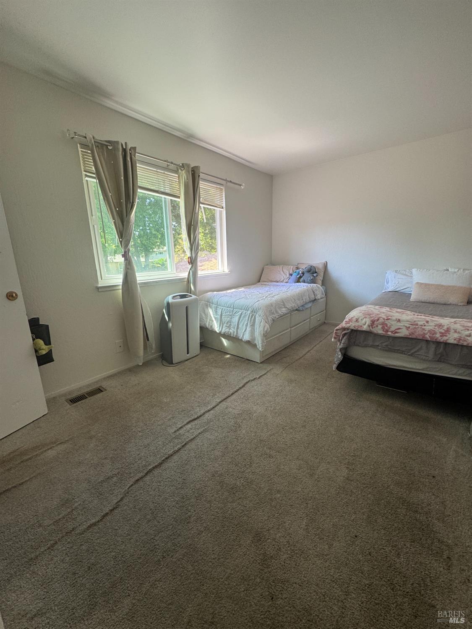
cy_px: 314
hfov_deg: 85.7
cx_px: 236
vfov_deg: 102.1
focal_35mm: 14
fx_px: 255
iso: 125
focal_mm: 2.22
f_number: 2.2
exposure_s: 1/120
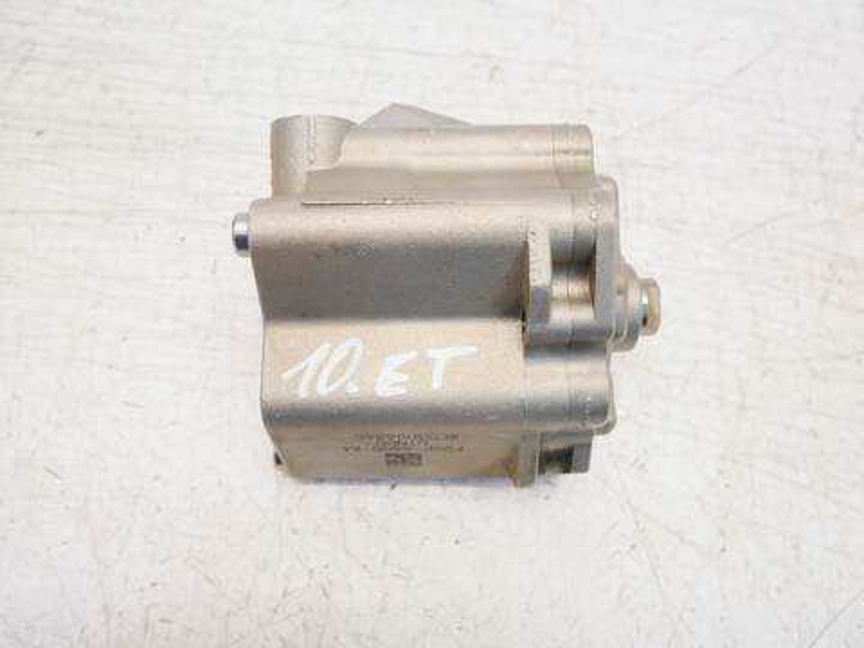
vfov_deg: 53.1
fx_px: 649
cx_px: 432
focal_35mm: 26
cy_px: 324
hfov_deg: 67.3
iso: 200
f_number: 3.6
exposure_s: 1/80
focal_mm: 13
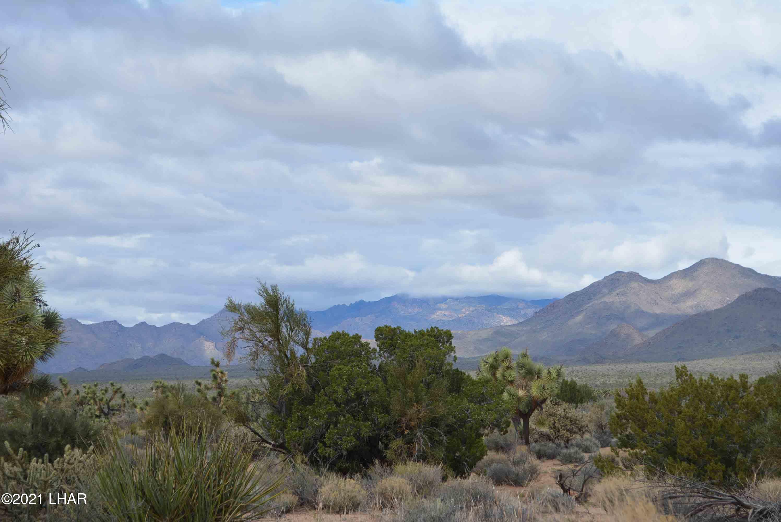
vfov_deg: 16.6
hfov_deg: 24.6
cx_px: 390
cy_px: 261
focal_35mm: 82
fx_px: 1791
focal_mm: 55
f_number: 8
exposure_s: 1/250
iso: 100
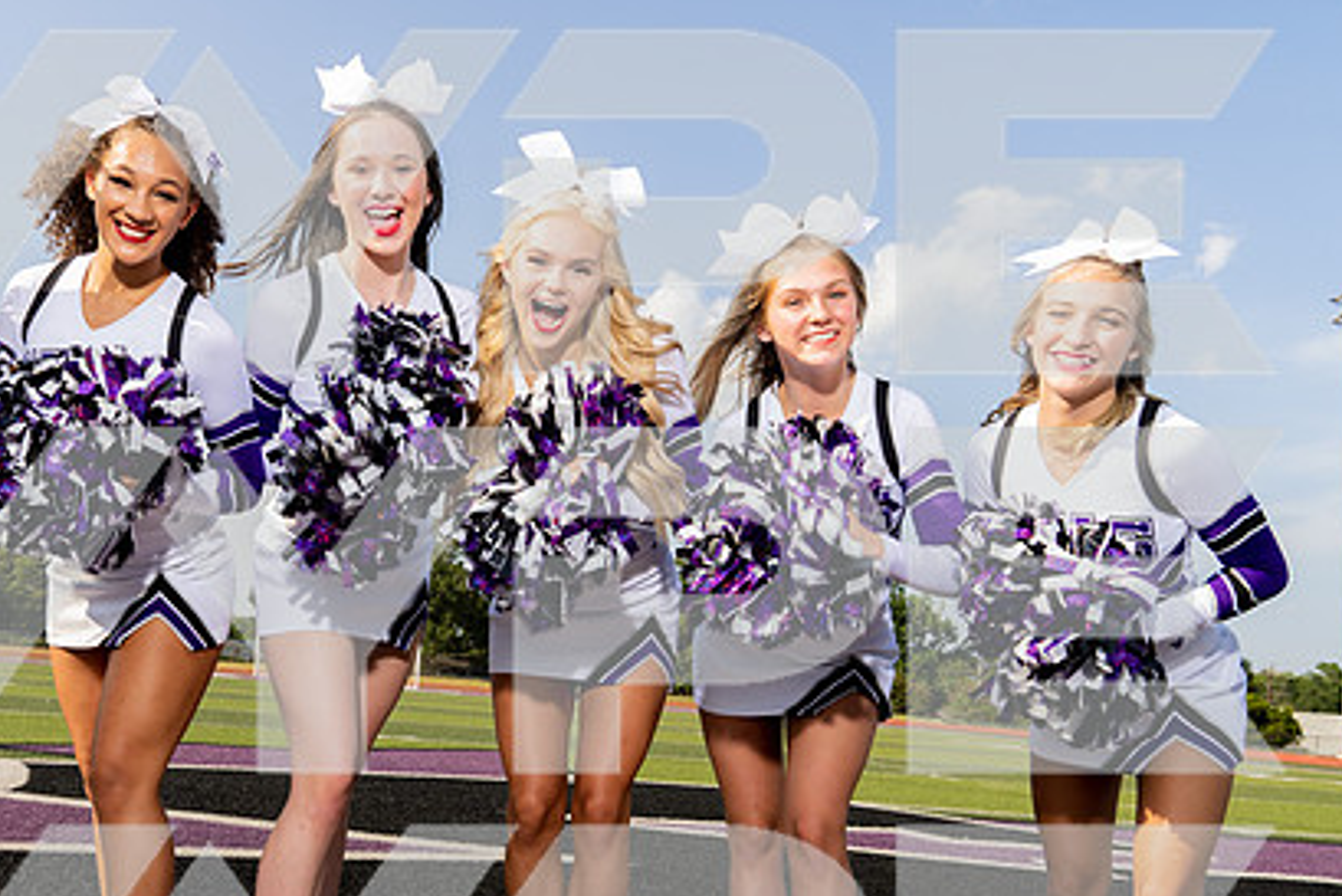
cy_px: 602
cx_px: 450
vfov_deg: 38.4
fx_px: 1268
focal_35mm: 34
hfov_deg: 54.7
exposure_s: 1/250
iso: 100
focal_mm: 24
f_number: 6.3
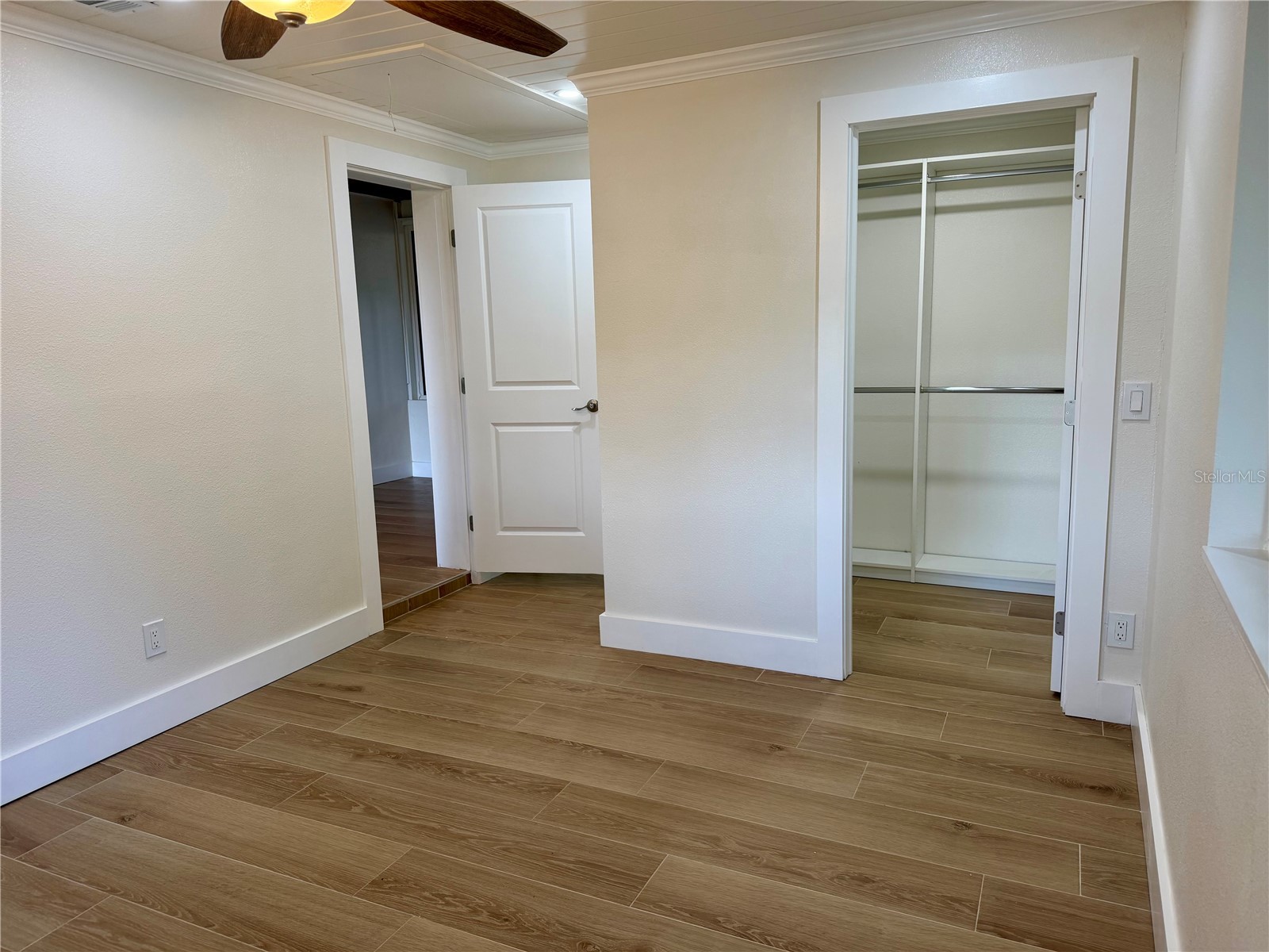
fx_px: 880
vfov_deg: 56.8
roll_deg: +1.3
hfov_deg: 71.6
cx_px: 634
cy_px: 476
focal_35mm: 24
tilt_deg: -9.2
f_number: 1.78
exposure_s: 1/120
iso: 125
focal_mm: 6.76
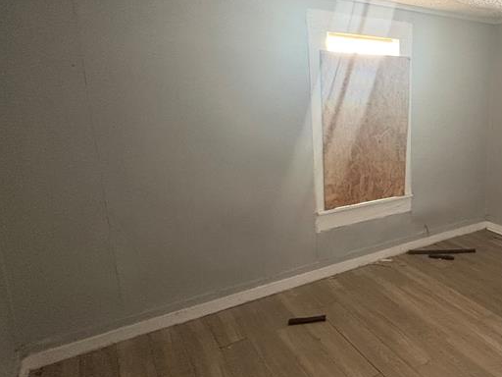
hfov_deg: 56.1
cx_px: 438
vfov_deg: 49.7
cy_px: 169
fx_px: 406
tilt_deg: -11.4
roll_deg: -0.7
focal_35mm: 28
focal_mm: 2.22
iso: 800
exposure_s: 1/60
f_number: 2.2
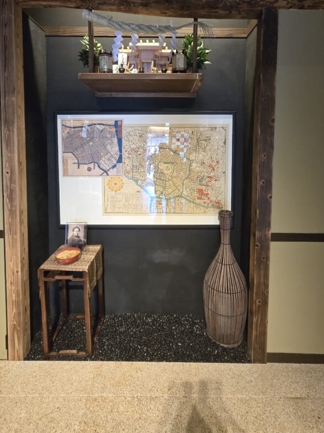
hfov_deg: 74.7
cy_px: 155
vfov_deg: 88.7
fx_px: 212
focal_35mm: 17
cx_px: 163
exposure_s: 1/50
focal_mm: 2.2
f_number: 2.2
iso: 800
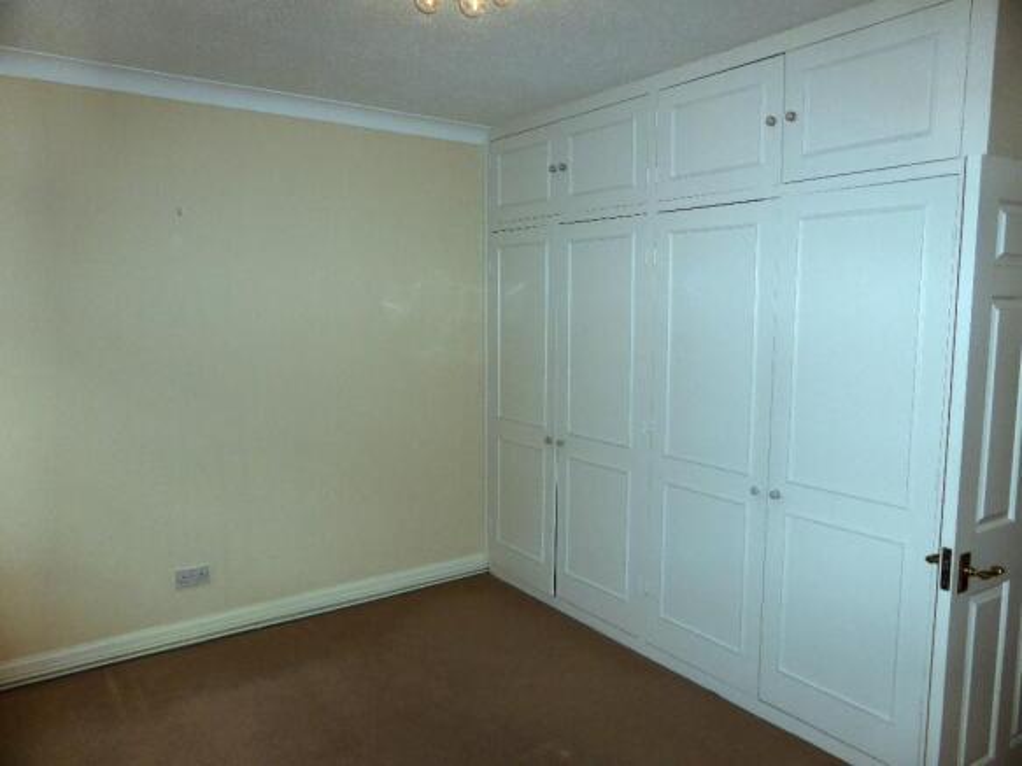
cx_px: 511
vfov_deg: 56.8
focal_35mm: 24
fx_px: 708
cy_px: 383
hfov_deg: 71.6
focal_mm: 4.3
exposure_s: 1/60
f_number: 3.3
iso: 100
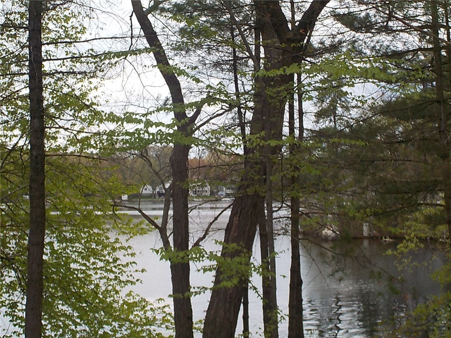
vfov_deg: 20.7
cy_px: 169
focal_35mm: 71
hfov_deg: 27.4
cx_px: 226
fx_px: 925
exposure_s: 1/125
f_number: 5.3
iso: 180
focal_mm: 9.7
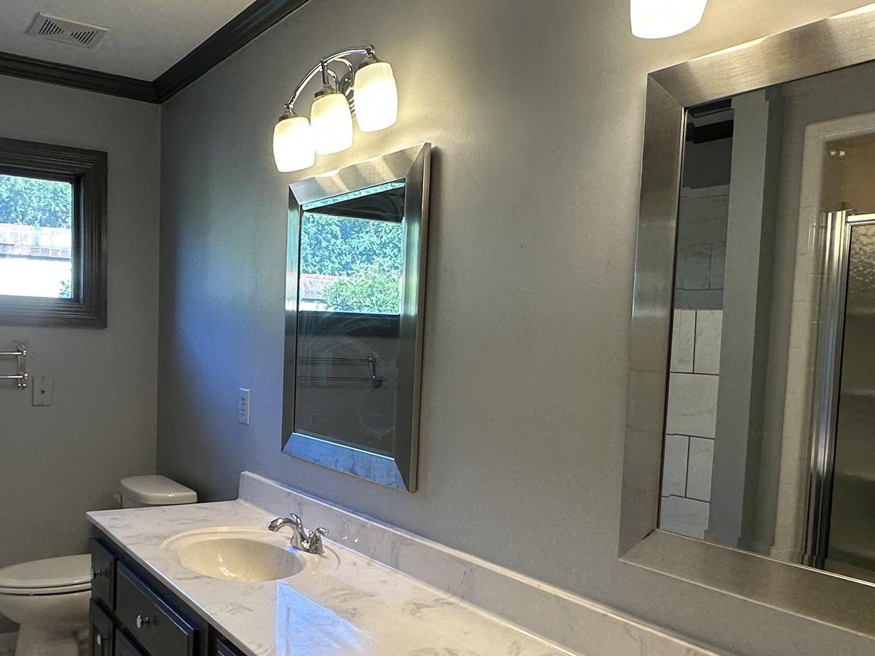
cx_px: 331
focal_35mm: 32
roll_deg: -2.6
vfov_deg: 43.8
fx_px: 809
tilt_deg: -4.6
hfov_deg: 56.2
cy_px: 407
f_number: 2.2
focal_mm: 2.22
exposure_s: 1/120
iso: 80
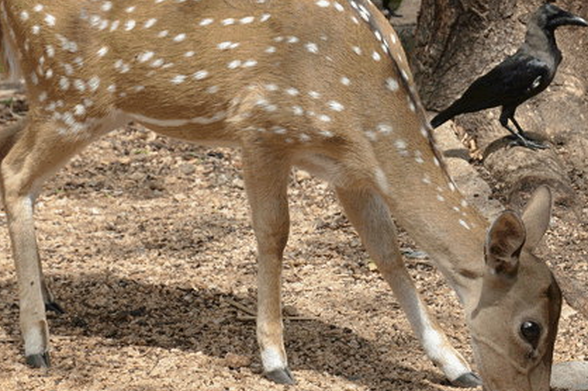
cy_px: 134
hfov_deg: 10.3
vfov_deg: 6.9
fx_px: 3264
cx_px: 418
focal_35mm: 200
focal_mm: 62
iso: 140
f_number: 8
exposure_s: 1/250
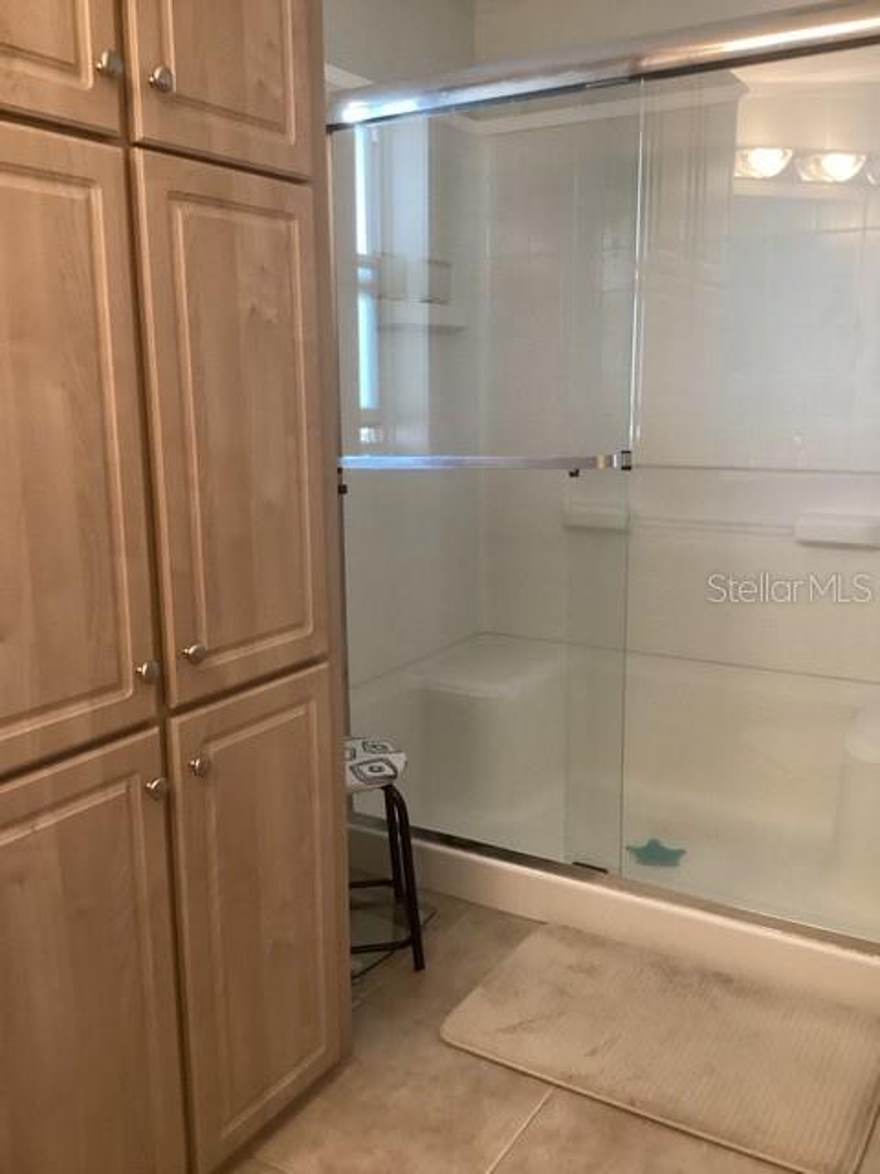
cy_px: 587
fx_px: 1051
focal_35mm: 31
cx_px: 440
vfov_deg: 58.4
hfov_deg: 45.4
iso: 400
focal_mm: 3.3
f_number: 2.4
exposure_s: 1/33
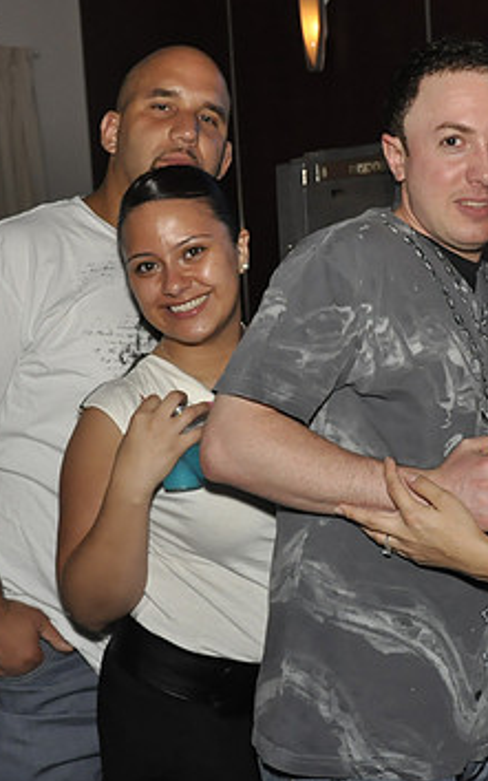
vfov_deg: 34.0
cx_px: 342
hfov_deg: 21.5
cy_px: 387
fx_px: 1278
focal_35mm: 60
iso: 1600
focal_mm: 24
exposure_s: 1/60
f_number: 7.1
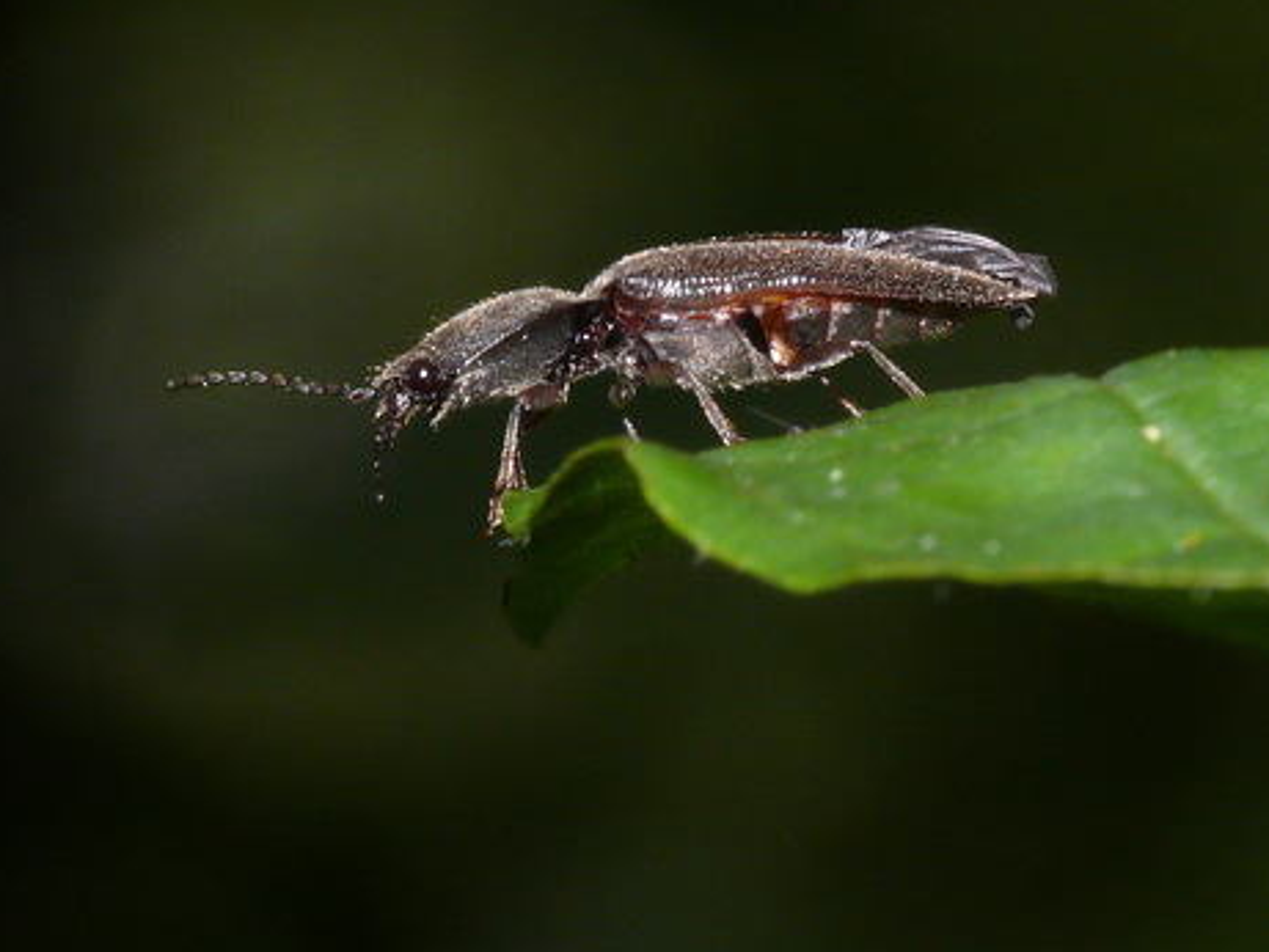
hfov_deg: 5.9
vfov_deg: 4.4
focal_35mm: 337
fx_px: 12357
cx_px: 717
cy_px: 297
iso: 200
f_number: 11
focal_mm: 38.5
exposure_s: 1/250
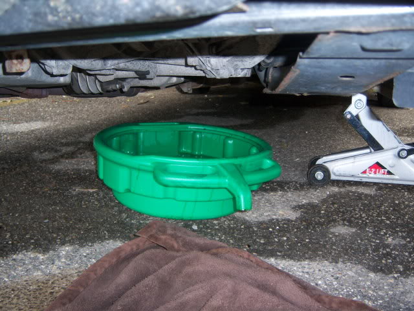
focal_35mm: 36
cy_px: 156
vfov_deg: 39.7
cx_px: 207
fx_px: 431
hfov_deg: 51.4
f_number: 2.8
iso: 80
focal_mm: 7.5
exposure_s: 1/60
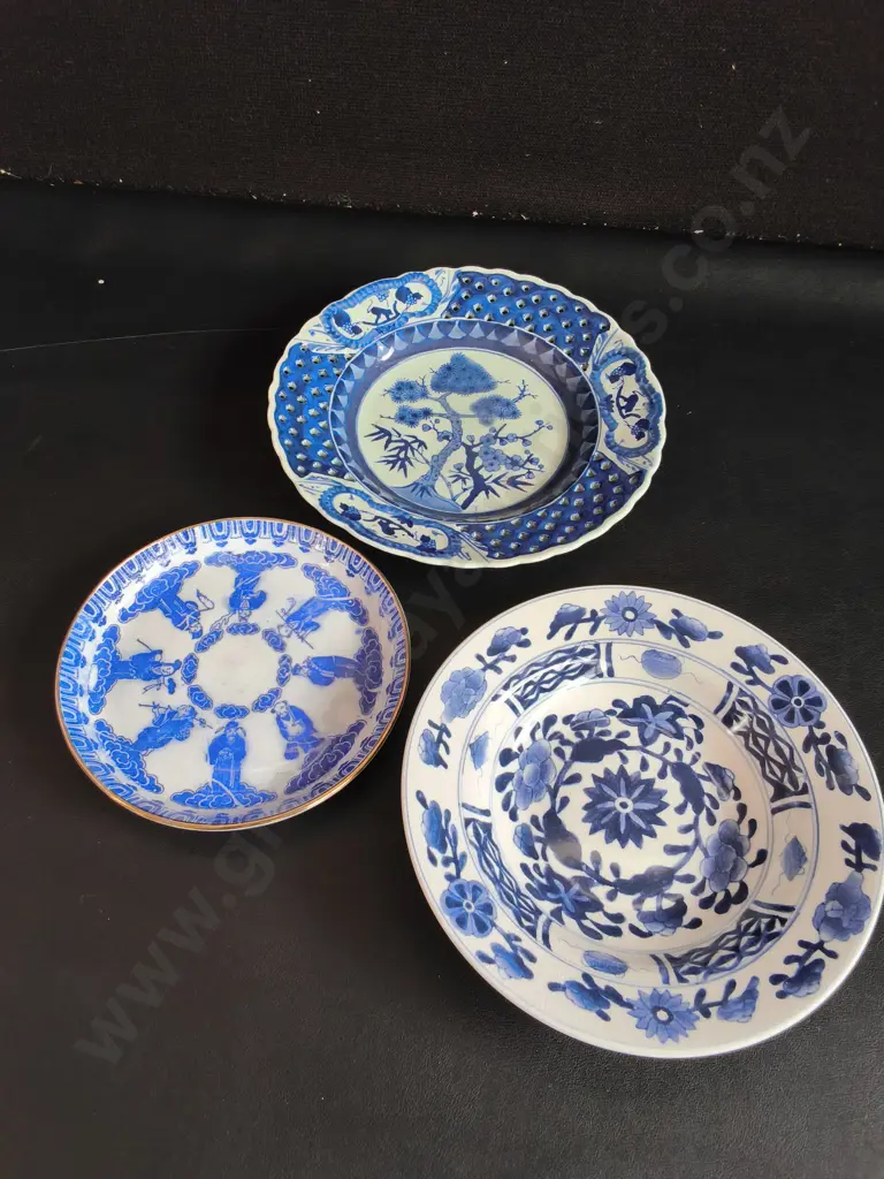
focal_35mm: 27
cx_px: 442
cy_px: 590
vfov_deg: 65.3
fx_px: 919
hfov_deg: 51.4
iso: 32
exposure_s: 1/113
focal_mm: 2.87
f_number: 2
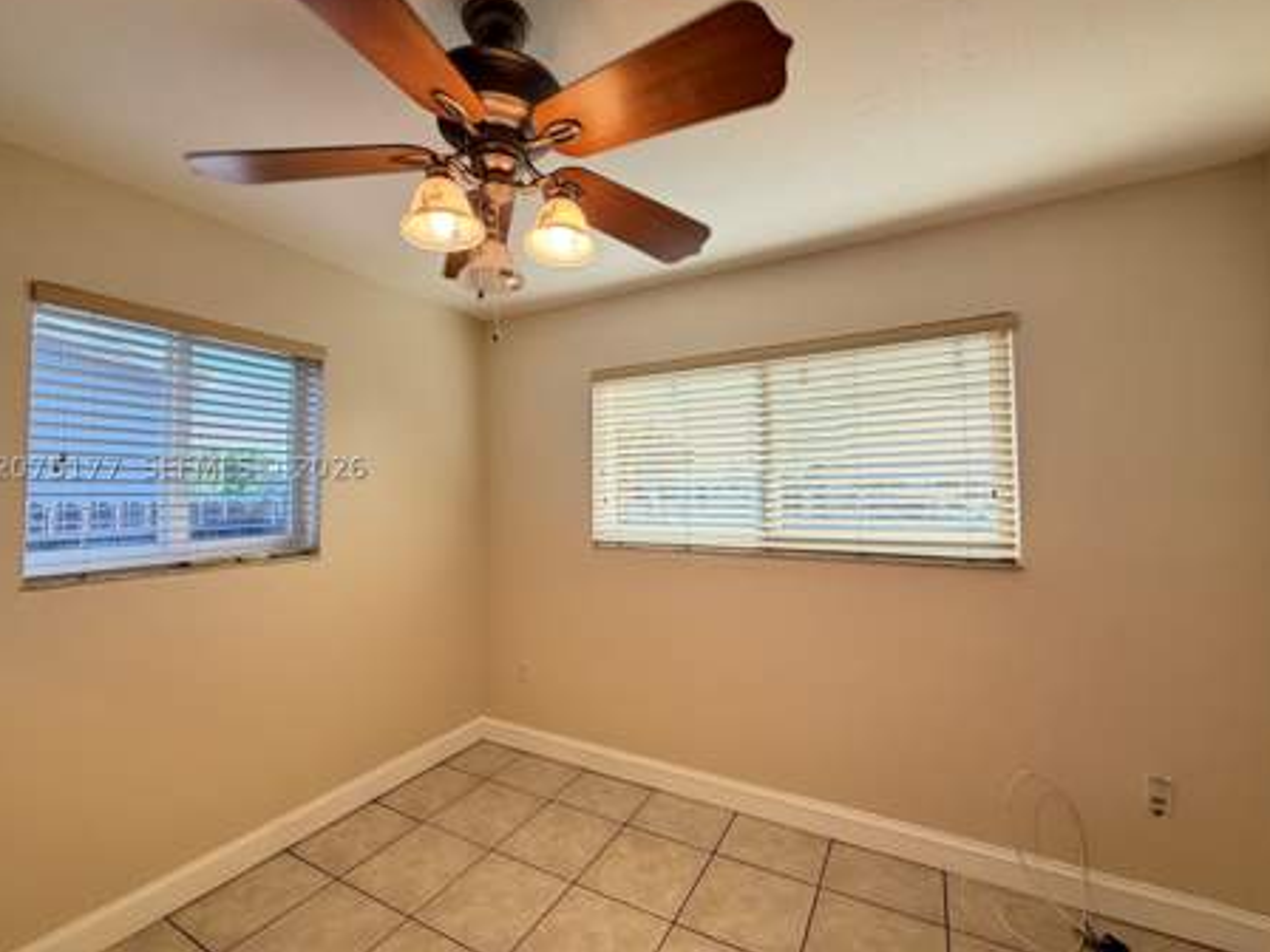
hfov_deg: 98.2
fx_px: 550
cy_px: 468
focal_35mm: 15
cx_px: 626
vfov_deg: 81.7
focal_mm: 2.22
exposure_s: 1/60
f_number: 2.2
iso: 200
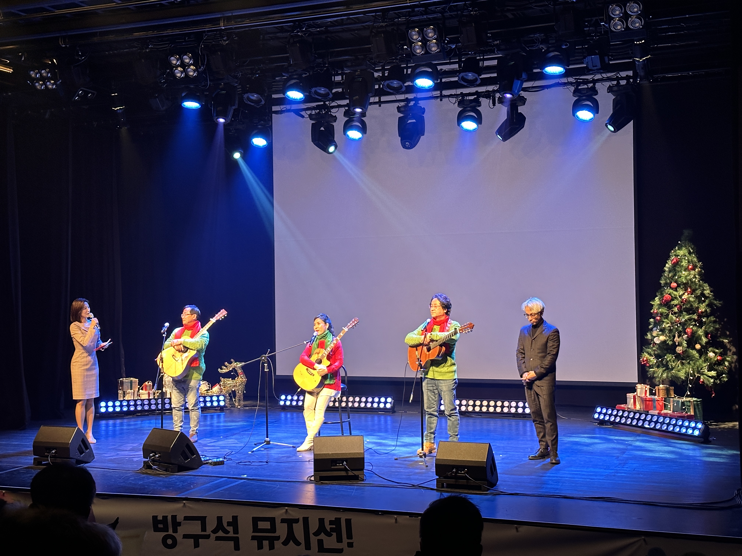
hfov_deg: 39.7
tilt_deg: +1.0
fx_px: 1029
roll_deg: +0.7
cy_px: 278
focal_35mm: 48
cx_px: 371
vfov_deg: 30.3
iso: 250
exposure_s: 1/38
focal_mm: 6.86
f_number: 1.78
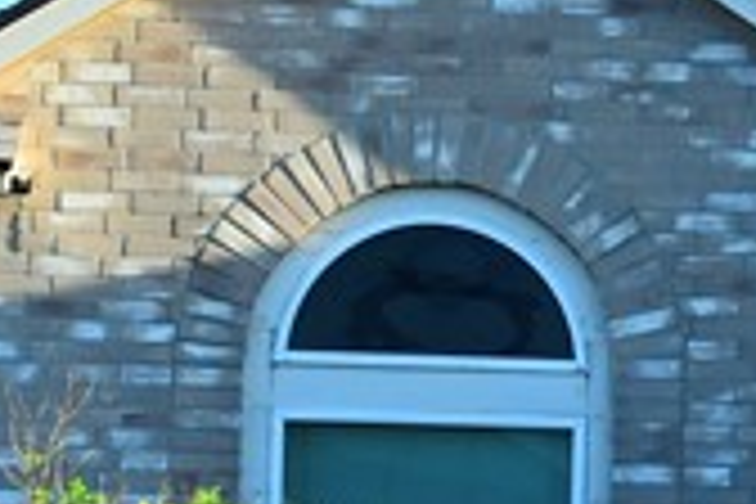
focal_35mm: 330
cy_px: 639
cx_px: 1350
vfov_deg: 4.2
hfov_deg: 6.1
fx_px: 6929
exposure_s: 1/400
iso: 200
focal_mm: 34
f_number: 8
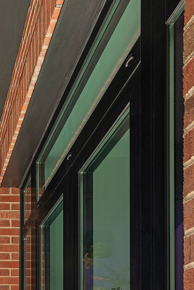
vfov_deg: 32.9
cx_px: -62
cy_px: 362
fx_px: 380
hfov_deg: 24.7
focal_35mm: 47
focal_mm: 17
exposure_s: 1/15
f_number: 11
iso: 400
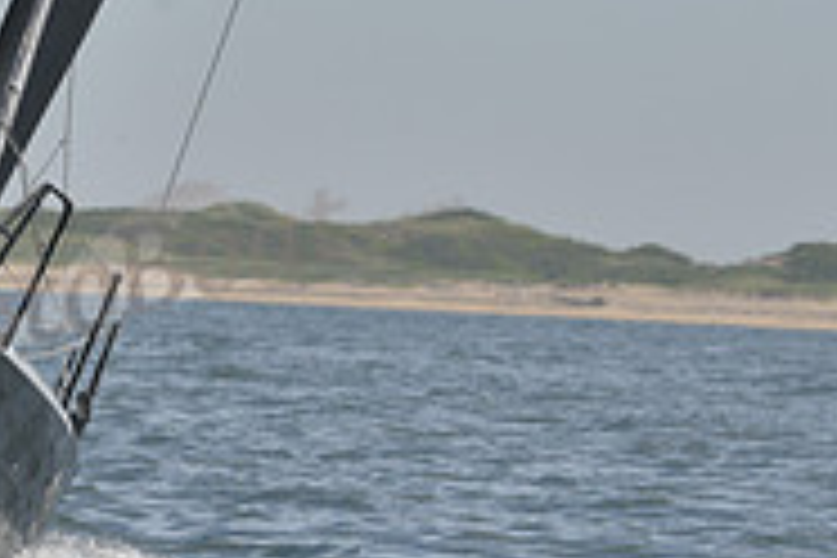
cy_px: 106
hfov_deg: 2.7
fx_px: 17436
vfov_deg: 1.8
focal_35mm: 750
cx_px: -396
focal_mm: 240
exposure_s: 1/800
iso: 280
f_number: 9
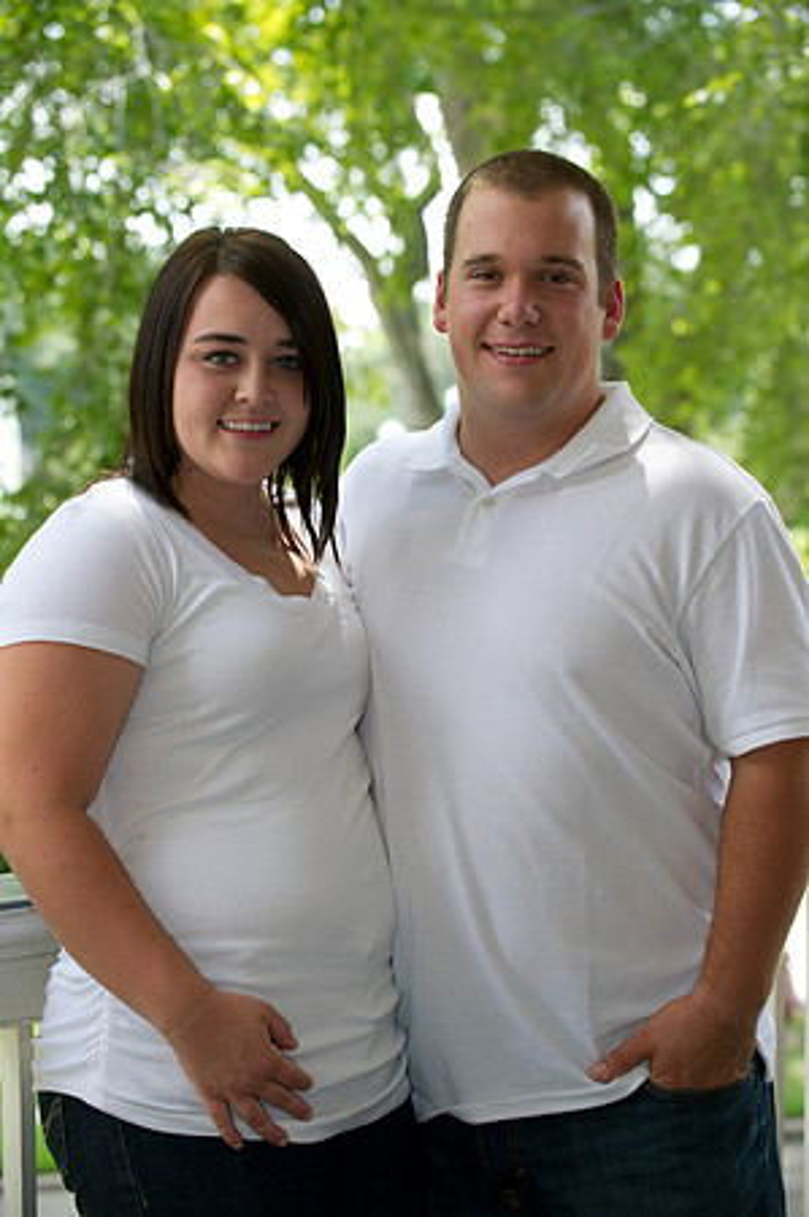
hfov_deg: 15.2
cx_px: 404
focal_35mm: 90
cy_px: 608
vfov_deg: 22.6
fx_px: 3041
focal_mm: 90
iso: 200
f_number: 4.5
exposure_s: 1/125
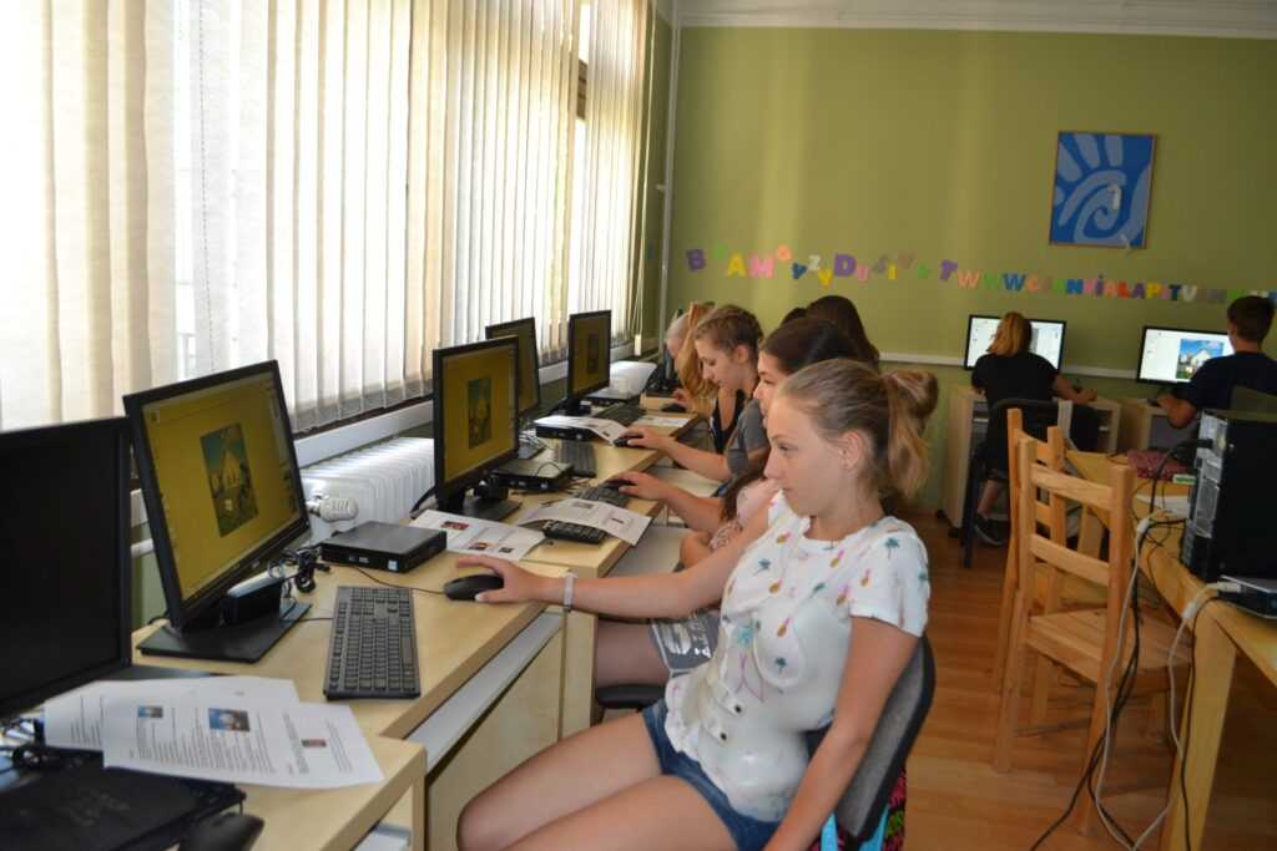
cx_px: 638
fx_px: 958
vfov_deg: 47.9
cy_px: 426
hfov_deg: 67.4
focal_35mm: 27
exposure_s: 1/60
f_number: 3.5
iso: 450
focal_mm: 18
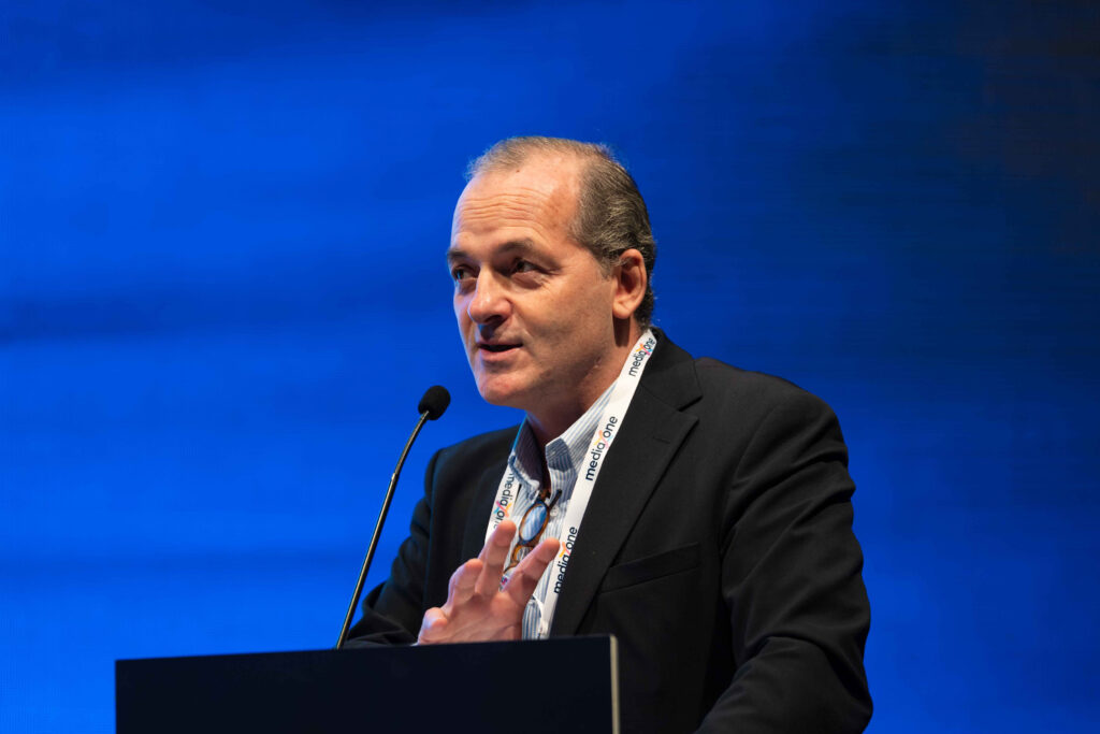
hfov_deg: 10.3
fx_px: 6112
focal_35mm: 200
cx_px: 550
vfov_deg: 6.9
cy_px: 367
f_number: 2.8
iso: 640
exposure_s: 1/200
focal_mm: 200
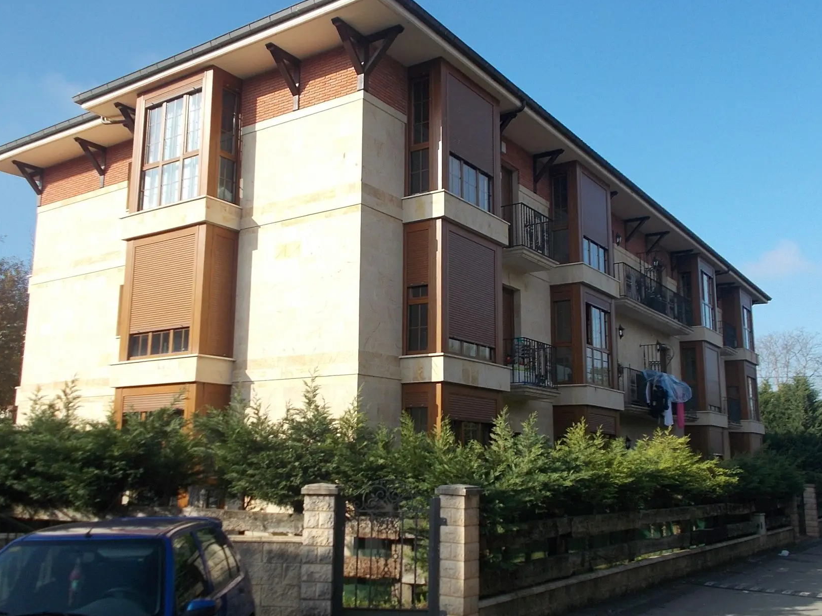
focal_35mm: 35
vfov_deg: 40.7
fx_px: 831
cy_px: 304
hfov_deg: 52.6
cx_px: 409
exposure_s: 1/100
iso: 80
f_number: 9.2
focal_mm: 6
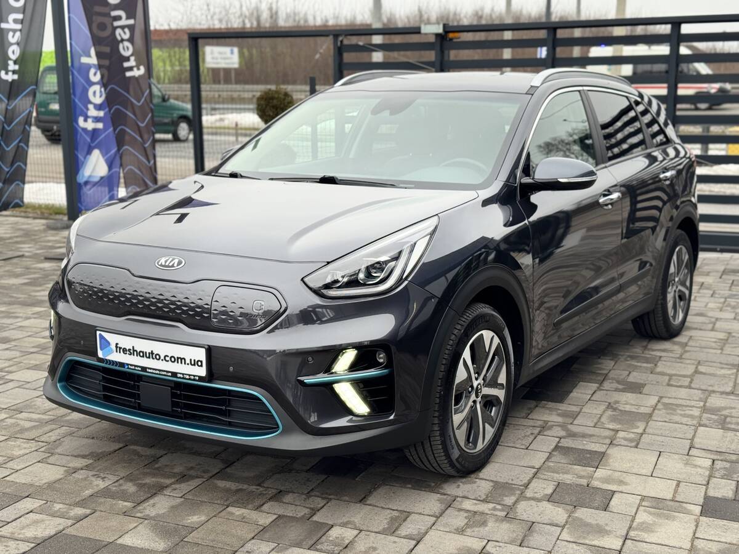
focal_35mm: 48
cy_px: 277
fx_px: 1025
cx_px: 370
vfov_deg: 30.3
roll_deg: +0.3
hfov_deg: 39.7
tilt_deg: -11.1
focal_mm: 6.76
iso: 64
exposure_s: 1/349
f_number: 1.78
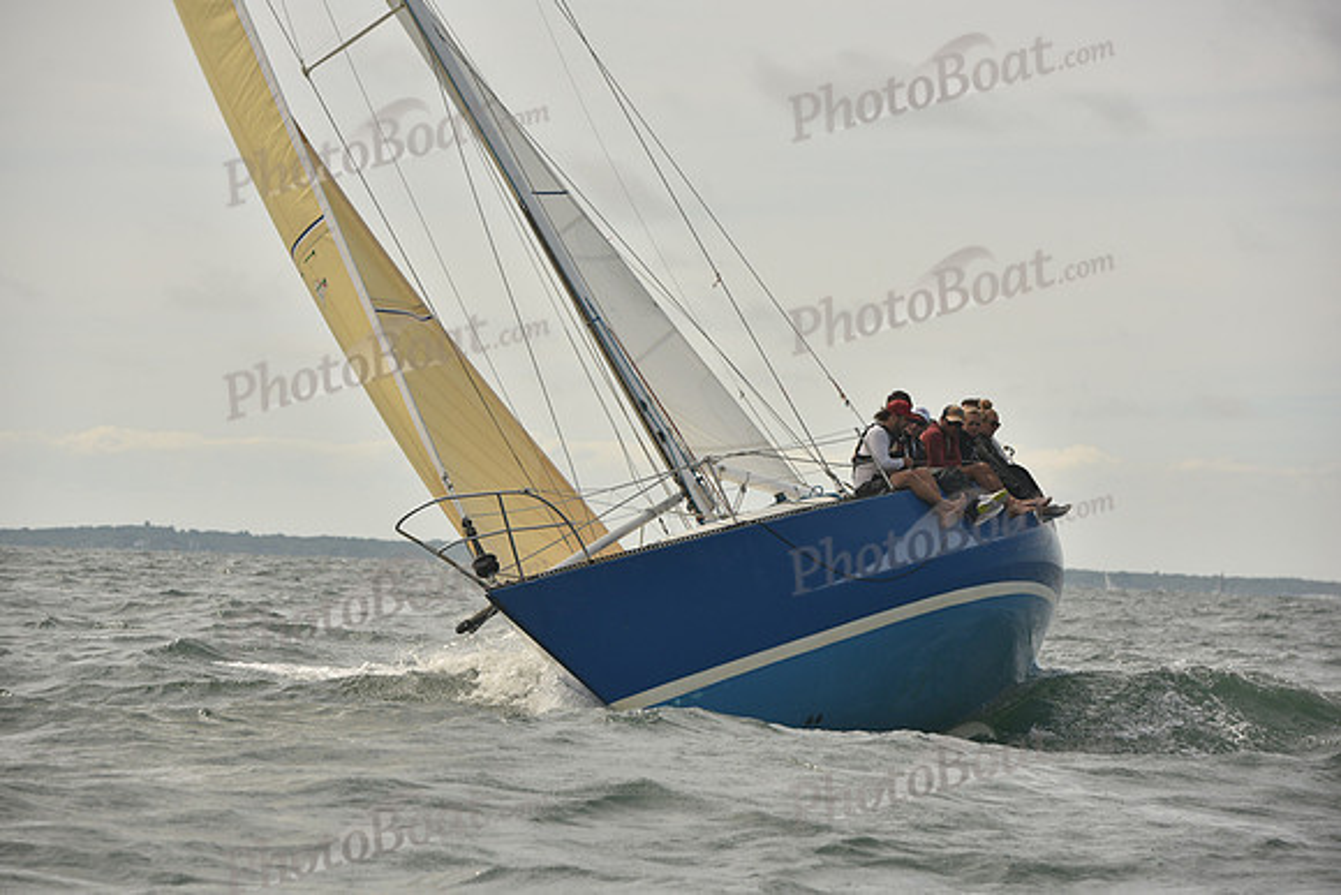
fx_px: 5775
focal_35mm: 155
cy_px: 448
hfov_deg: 13.2
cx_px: 670
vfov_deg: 8.9
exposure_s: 1/1000
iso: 320
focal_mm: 155
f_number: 6.3
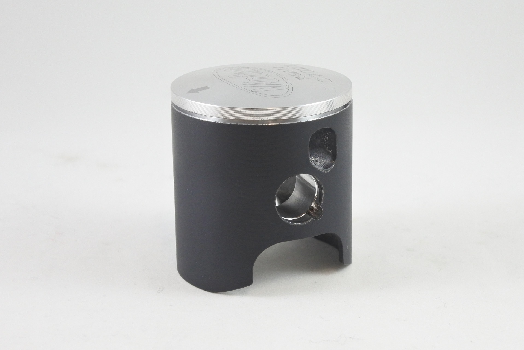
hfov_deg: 35.6
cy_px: 175
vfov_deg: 24.2
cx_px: 262
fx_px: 815
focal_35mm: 56
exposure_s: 1/125
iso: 720
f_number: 4.8
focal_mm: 21
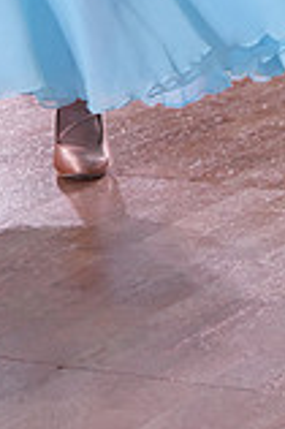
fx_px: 3058
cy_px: -342
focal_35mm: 257
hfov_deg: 5.3
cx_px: -56
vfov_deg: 7.8
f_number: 4
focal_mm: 70
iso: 2000
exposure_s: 1/500
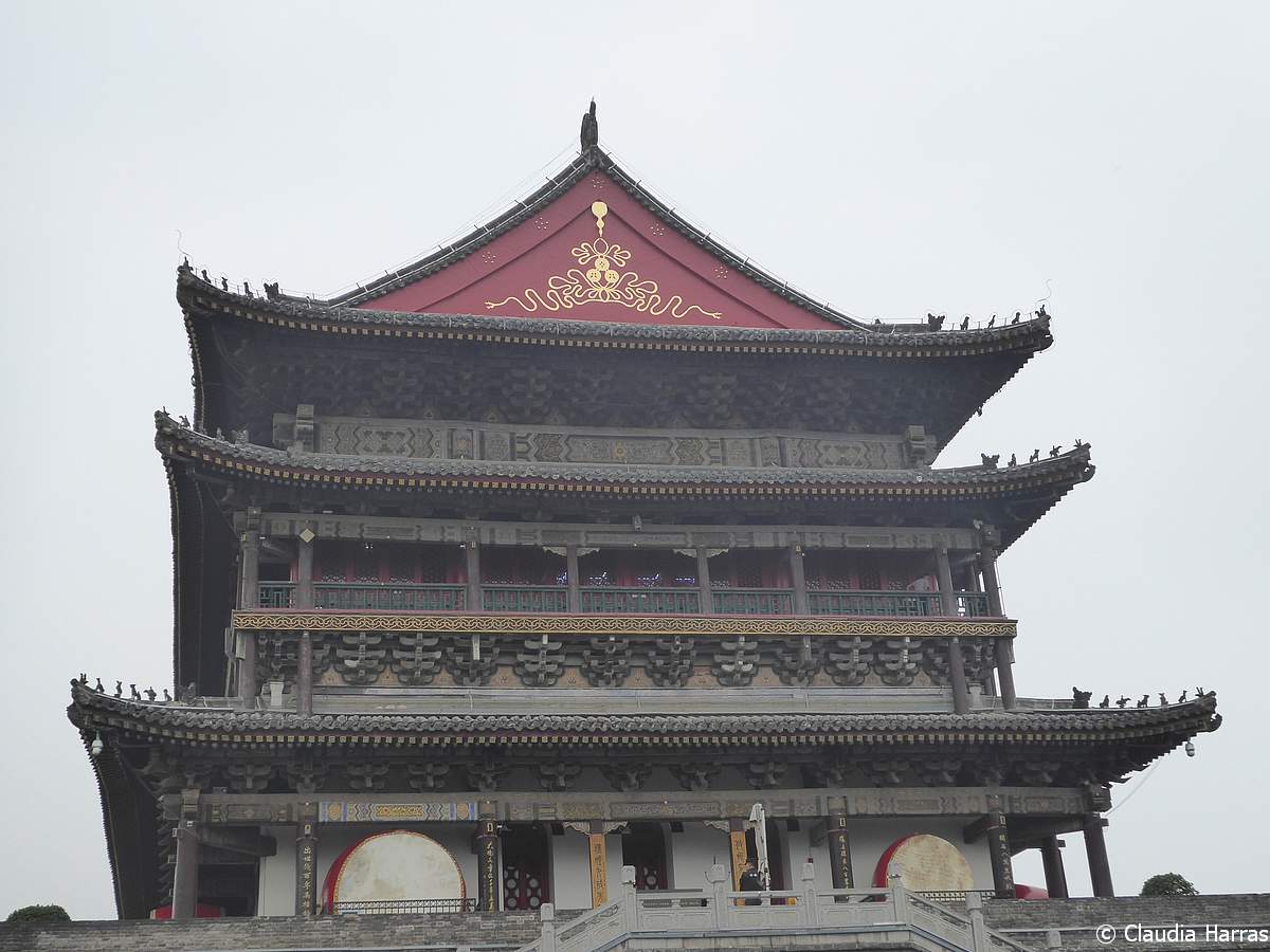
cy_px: 476
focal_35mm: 53
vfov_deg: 27.5
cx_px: 635
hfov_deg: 36.2
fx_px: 1944
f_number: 4.1
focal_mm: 9
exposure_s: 1/200
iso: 200
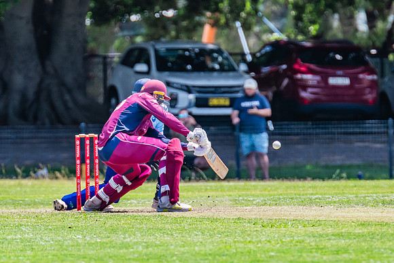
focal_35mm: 860
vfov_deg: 1.6
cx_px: 152
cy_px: 103
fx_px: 9414
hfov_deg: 2.4
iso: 800
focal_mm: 600
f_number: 8
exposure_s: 1/1250
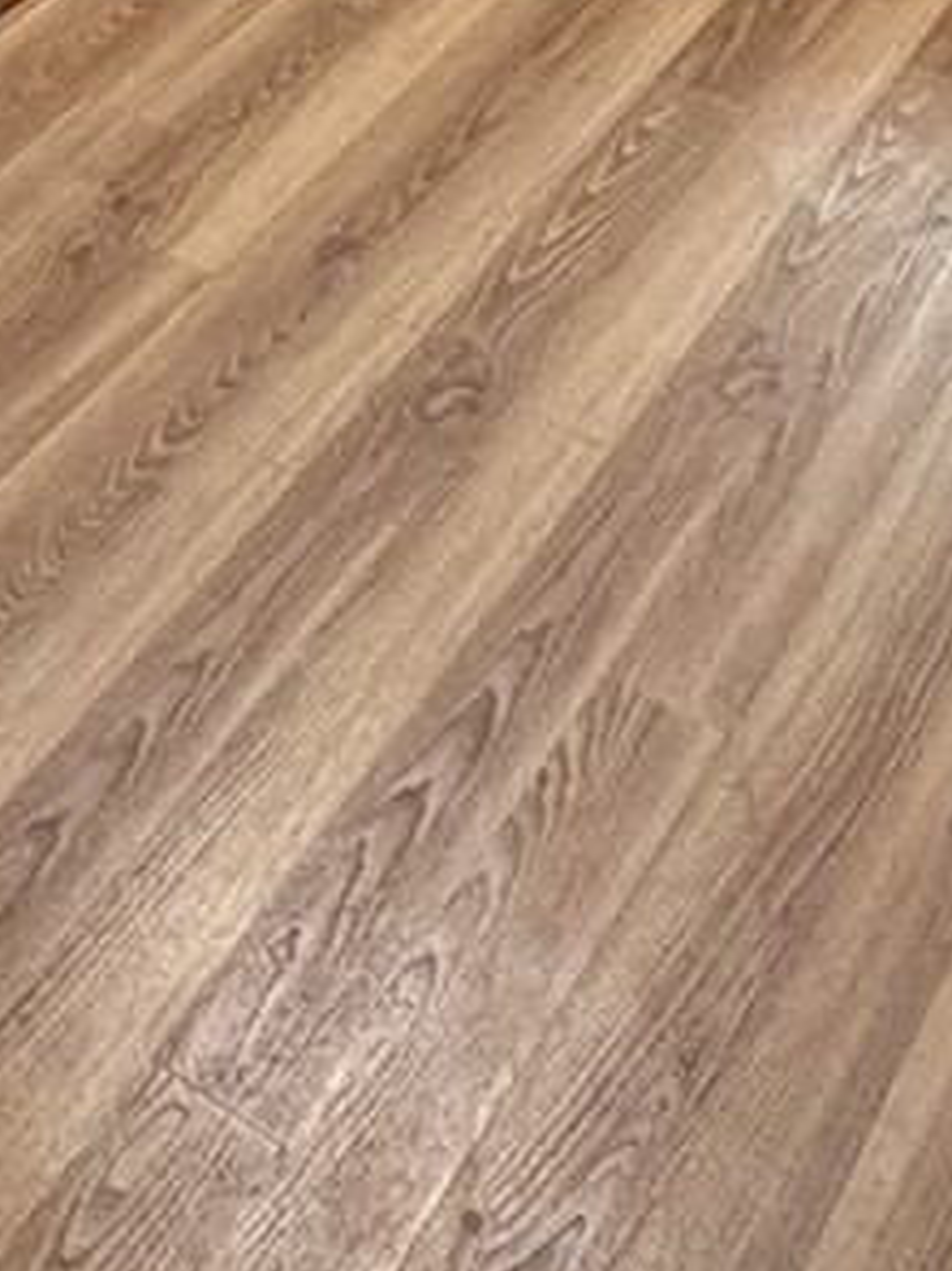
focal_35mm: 73
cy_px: -612
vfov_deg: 22.2
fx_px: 2679
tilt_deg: -17.7
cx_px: 306
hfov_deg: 20.1
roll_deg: +1.3
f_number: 2.2
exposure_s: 1/60
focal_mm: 2.22
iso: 500
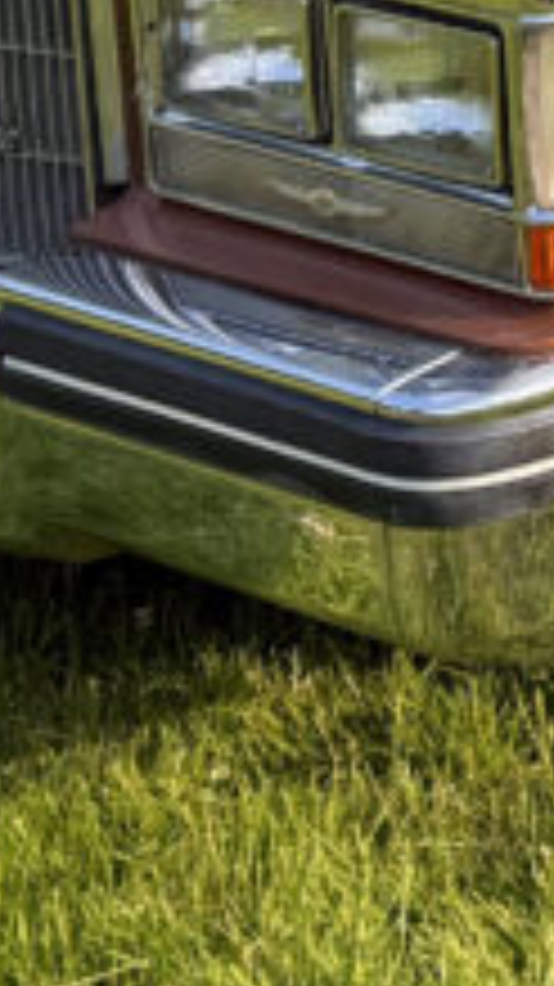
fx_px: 3190
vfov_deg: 16.7
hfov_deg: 9.3
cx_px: 1126
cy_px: -266
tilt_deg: -5.6
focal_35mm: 122
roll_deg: +1.4
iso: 80
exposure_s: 1/589
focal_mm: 6.76
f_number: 1.78
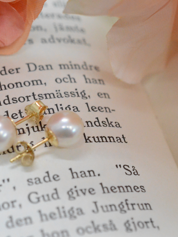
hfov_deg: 16.8
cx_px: 31
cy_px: 118
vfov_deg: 22.5
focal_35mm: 87
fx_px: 596
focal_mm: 40
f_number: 6.3
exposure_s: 1/2500
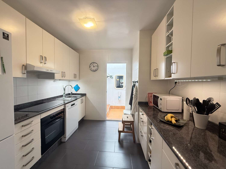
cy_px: 84
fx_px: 91
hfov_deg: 102.1
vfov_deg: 85.7
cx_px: 113
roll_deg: -0.5
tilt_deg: -1.6
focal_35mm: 14
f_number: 2.2
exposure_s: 1/100
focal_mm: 2.22
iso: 320
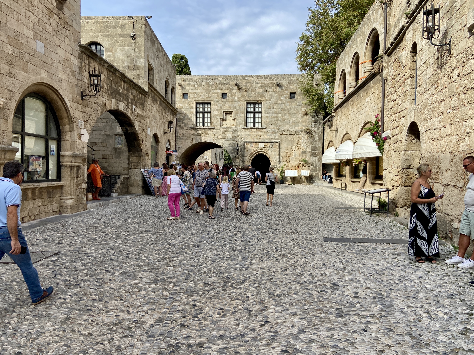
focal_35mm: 26
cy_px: 178
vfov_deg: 53.1
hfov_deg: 67.3
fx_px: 356
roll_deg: -1.9
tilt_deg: -1.7
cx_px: 237
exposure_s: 1/1701
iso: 32
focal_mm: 4.25
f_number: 1.8
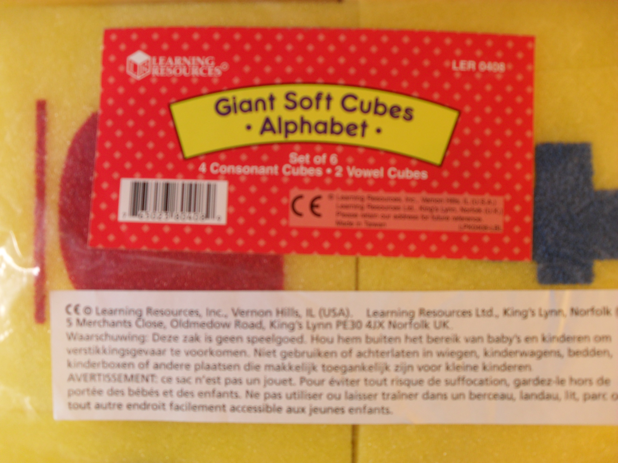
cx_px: 309
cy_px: 232
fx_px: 625
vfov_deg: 40.7
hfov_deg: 52.6
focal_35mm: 35
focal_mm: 6.2
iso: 100
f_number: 2.8
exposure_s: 1/30
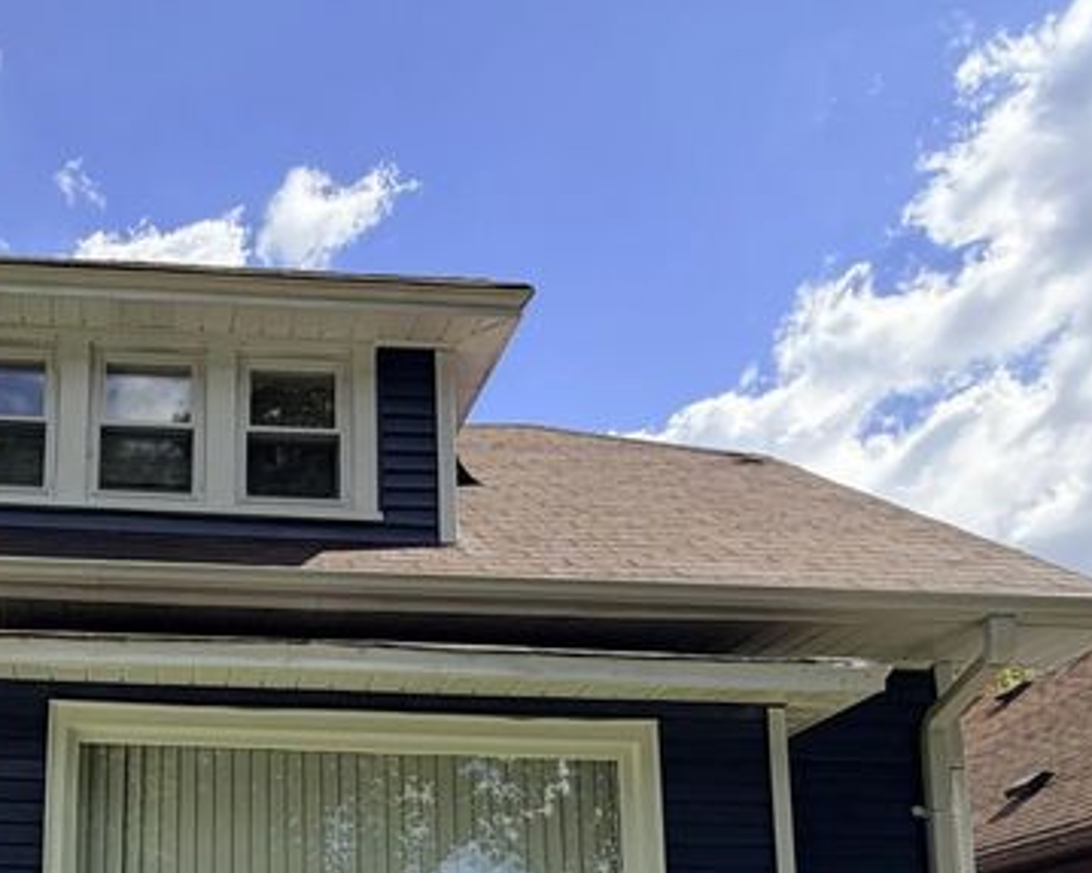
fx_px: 1260
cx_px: 106
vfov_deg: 35.0
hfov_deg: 42.9
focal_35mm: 39
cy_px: 852
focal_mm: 2.22
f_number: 2.2
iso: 25
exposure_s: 1/770
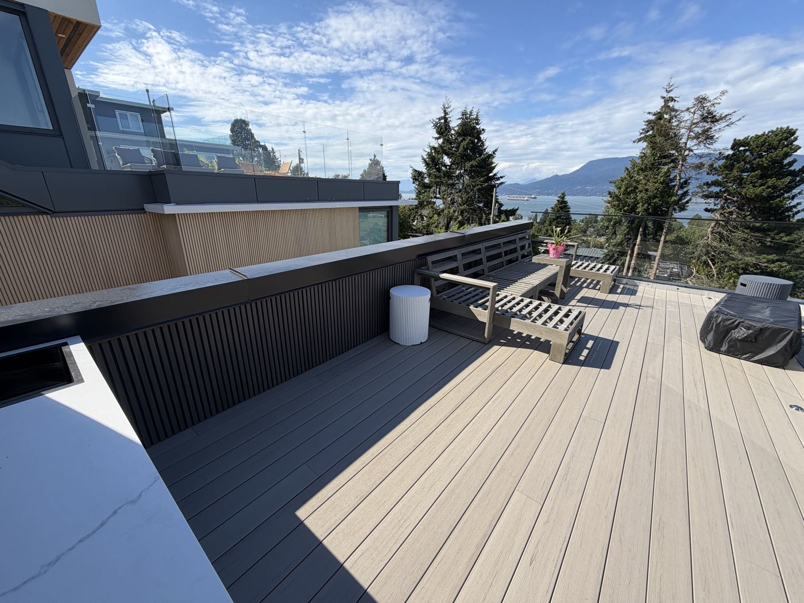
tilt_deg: -20.1
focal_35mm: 14
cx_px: 402
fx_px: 325
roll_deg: -0.5
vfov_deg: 85.7
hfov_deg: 102.1
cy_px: 302
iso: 25
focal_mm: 2.22
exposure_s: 1/770
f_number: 2.2
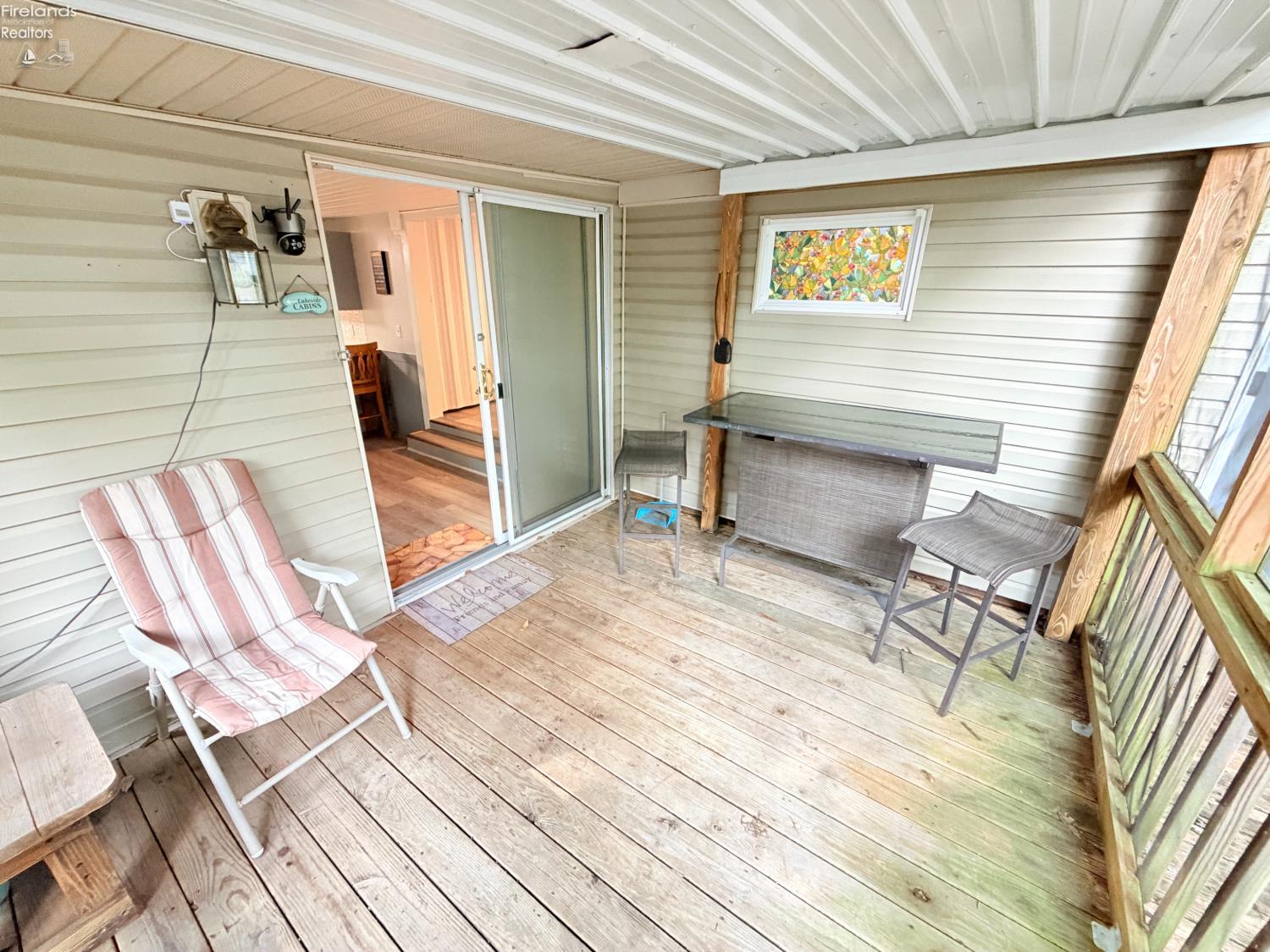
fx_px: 514
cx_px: 635
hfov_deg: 102.1
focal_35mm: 14
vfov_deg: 85.7
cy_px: 476
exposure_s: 1/60
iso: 400
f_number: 2.2
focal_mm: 2.22
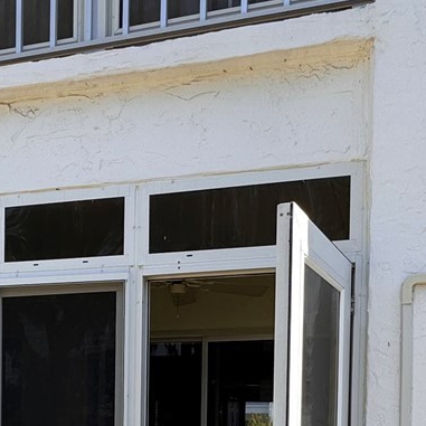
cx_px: 110
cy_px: 456
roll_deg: -0.7
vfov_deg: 29.8
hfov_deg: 32.2
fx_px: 724
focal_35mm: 52
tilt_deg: -2.5
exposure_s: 1/541
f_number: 2.2
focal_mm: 2.22
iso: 40
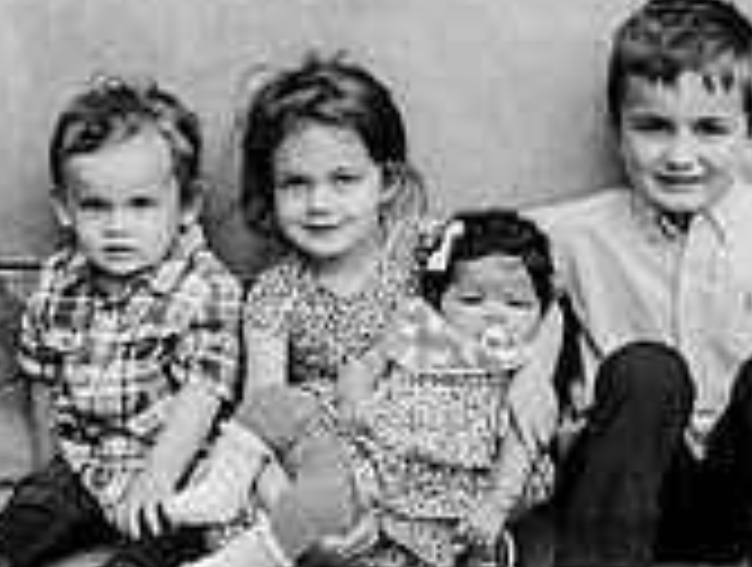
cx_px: 383
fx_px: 1742
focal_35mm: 80
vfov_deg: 18.5
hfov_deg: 24.4
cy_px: 263
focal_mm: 24
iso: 100
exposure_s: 1/640
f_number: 2.5
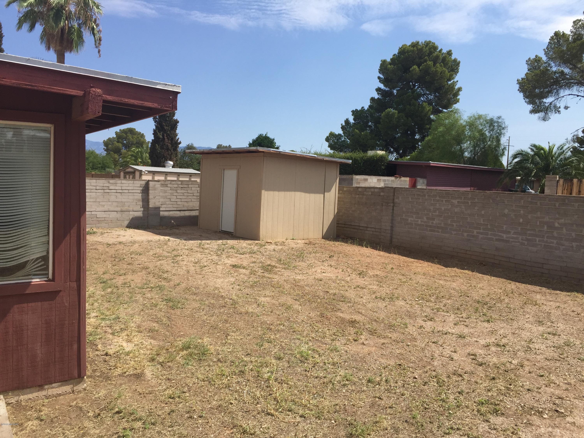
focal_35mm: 29
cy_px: 219
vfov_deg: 48.2
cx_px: 292
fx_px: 489
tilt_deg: -1.9
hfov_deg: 61.7
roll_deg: -0.3
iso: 32
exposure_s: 1/2475
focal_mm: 4.15
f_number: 2.2
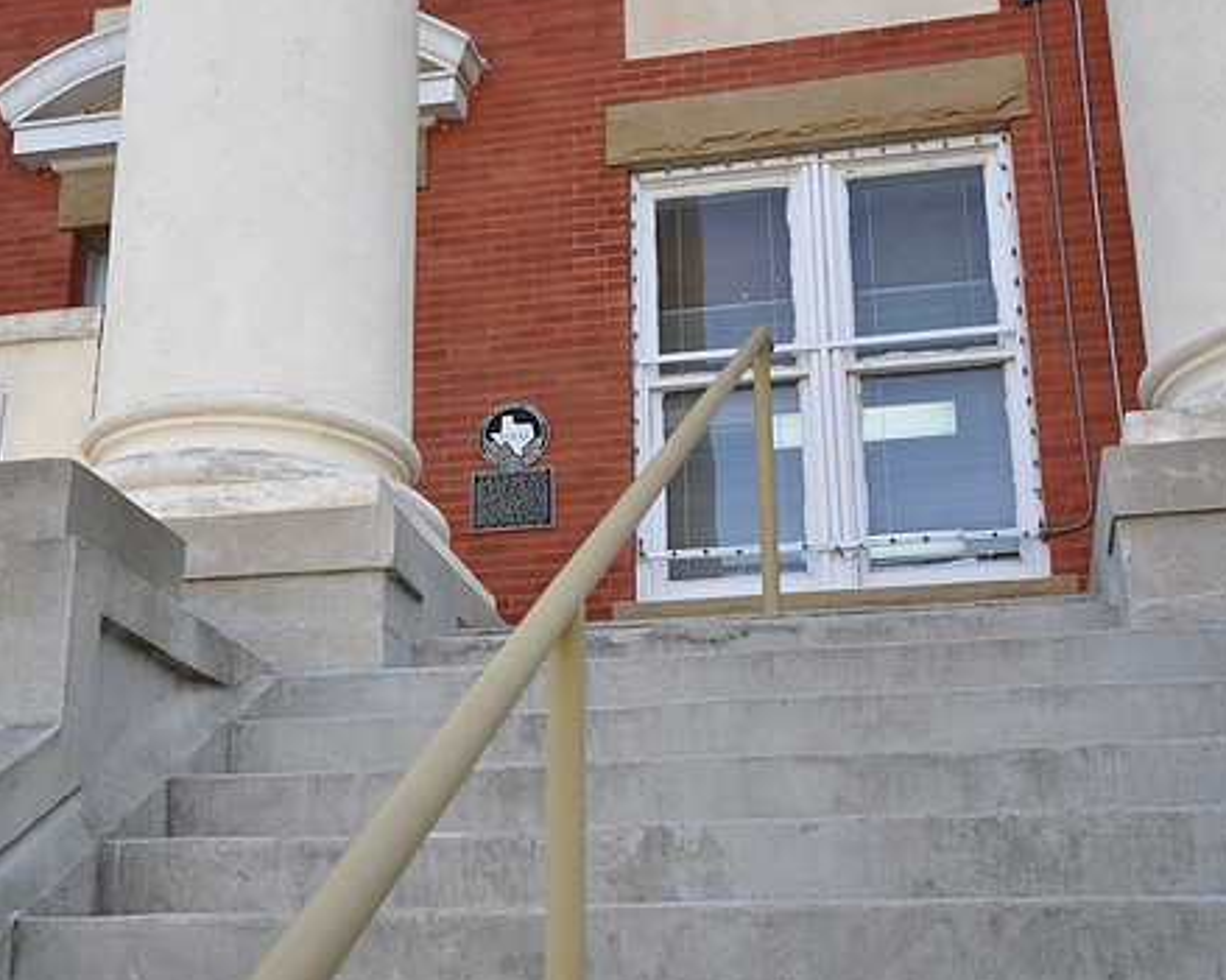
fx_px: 1886
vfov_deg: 29.1
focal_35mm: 52
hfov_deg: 35.9
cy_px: 462
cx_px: 533
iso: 400
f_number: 4.5
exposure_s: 1/100
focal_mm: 28
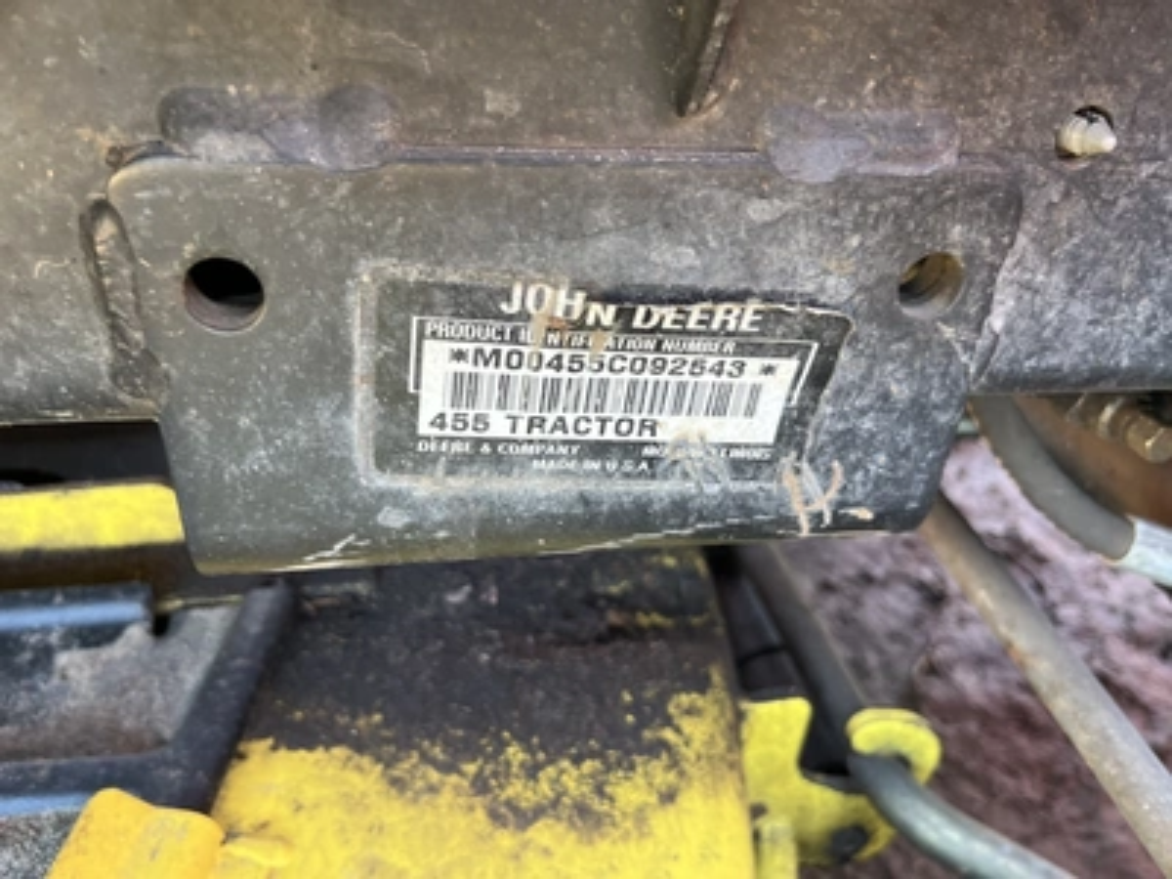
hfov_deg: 67.3
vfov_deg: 53.1
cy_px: 440
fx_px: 880
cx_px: 586
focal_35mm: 26
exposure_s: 1/105
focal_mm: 5.1
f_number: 1.6
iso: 125
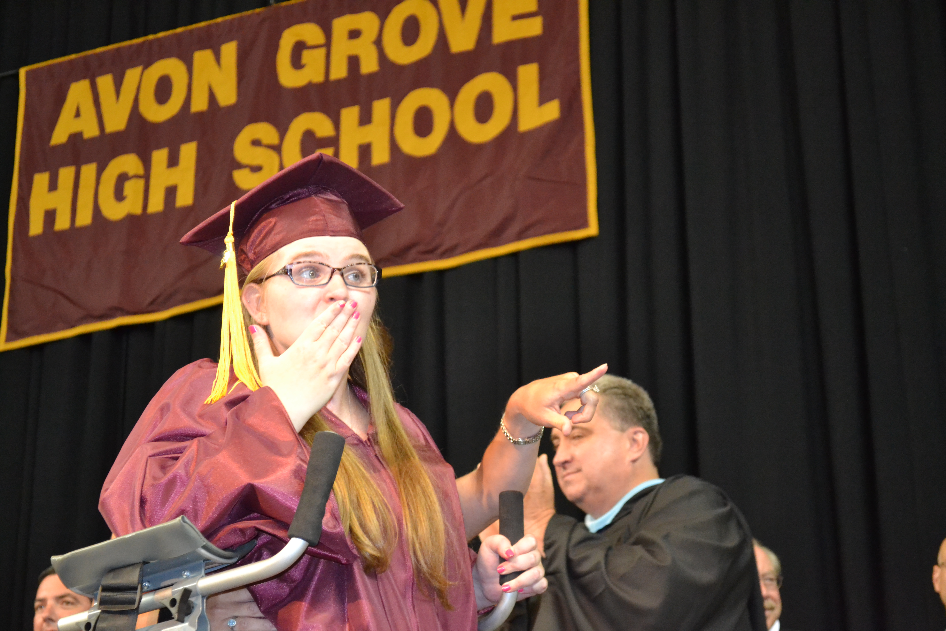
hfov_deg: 27.0
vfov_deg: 18.2
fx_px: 1971
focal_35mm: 75
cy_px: 316
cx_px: 473
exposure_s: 1/60
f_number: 5.6
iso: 3200
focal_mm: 50
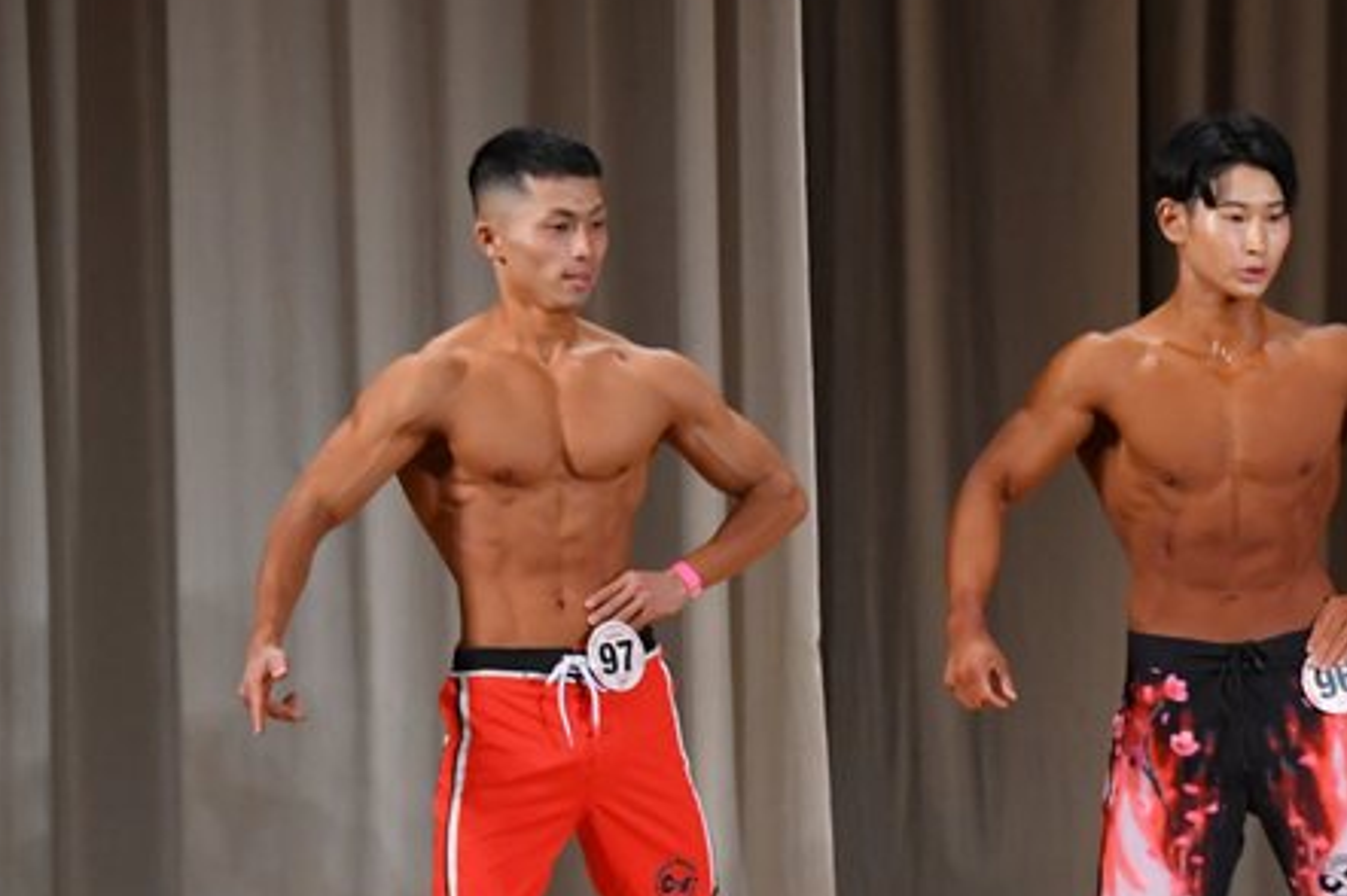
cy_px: 689
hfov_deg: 5.8
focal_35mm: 354
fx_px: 13235
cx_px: 840
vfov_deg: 3.9
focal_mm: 135
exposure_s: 1/400
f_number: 5.6
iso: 3200
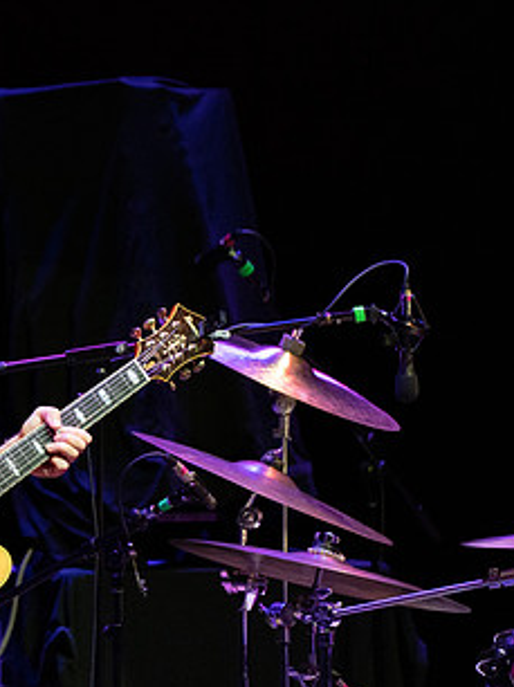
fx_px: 14473
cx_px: -112
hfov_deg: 2.0
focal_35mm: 730
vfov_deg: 2.7
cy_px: 396
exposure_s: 1/250
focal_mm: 400
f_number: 6.3
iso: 3200
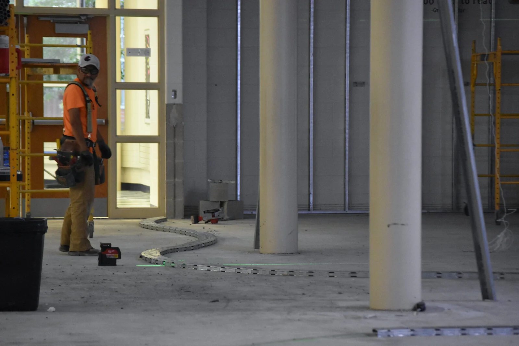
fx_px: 2206
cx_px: 260
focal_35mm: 153
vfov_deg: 9.0
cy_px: 173
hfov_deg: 13.4
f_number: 4.5
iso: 5000
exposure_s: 1/60
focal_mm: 102
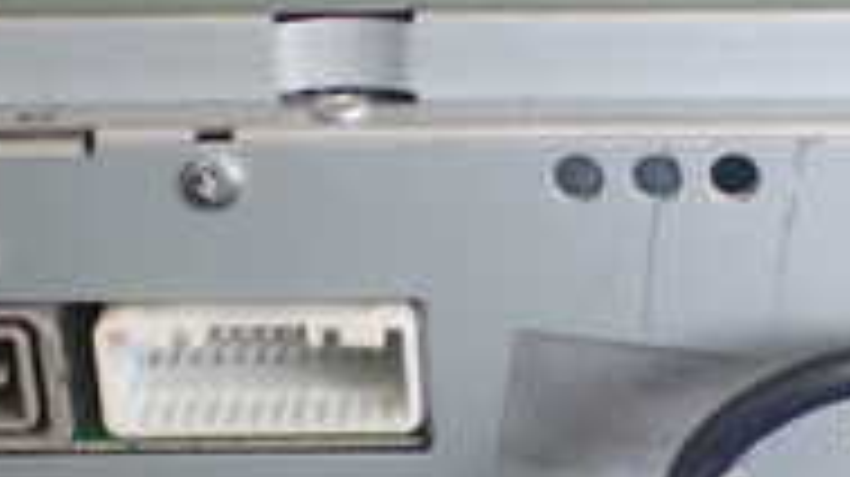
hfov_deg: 20.4
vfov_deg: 11.6
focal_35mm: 104
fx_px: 2342
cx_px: 630
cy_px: 423
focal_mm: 5.4
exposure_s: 1/125
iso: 250
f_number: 2.3
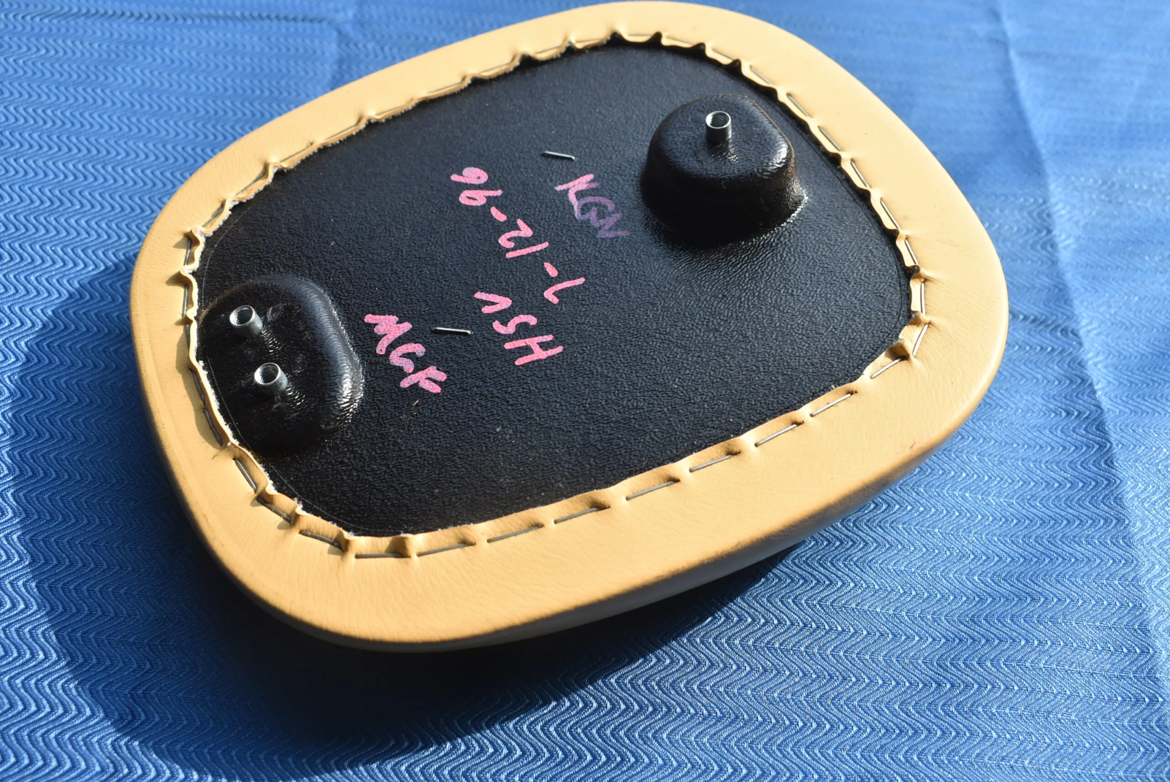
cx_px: 585
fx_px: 1220
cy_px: 391
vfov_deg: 35.6
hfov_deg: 51.3
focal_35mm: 38
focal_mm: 25
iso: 200
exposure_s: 1/320
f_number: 7.1
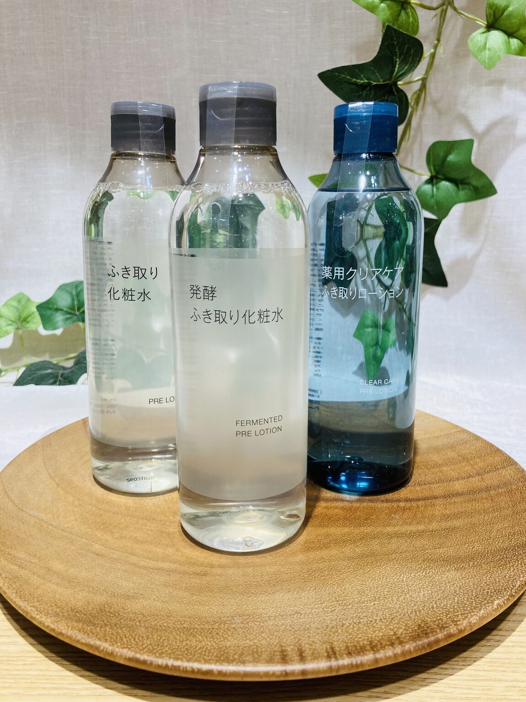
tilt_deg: -12.4
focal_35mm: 28
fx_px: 567
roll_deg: +0.0
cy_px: 351
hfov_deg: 49.8
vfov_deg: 63.4
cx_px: 263
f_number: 1.8
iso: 64
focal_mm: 3.99
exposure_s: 1/100
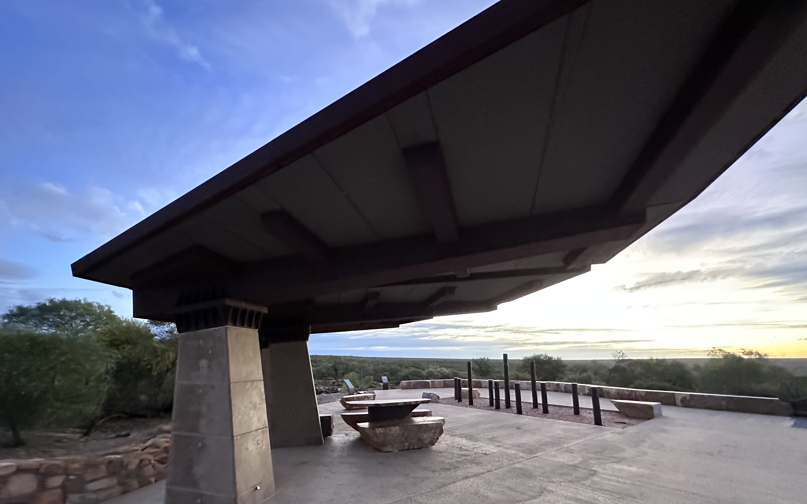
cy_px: 301
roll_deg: -1.2
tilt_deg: +14.3
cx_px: 404
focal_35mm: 15
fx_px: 330
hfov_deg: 101.5
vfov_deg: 74.0
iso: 1250
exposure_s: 1/53
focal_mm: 2.22
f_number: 2.2
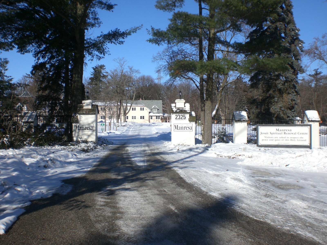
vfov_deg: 37.7
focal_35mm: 38
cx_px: 164
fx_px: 359
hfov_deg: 49.0
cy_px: 122
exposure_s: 1/800
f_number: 4.4
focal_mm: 6.3
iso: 50
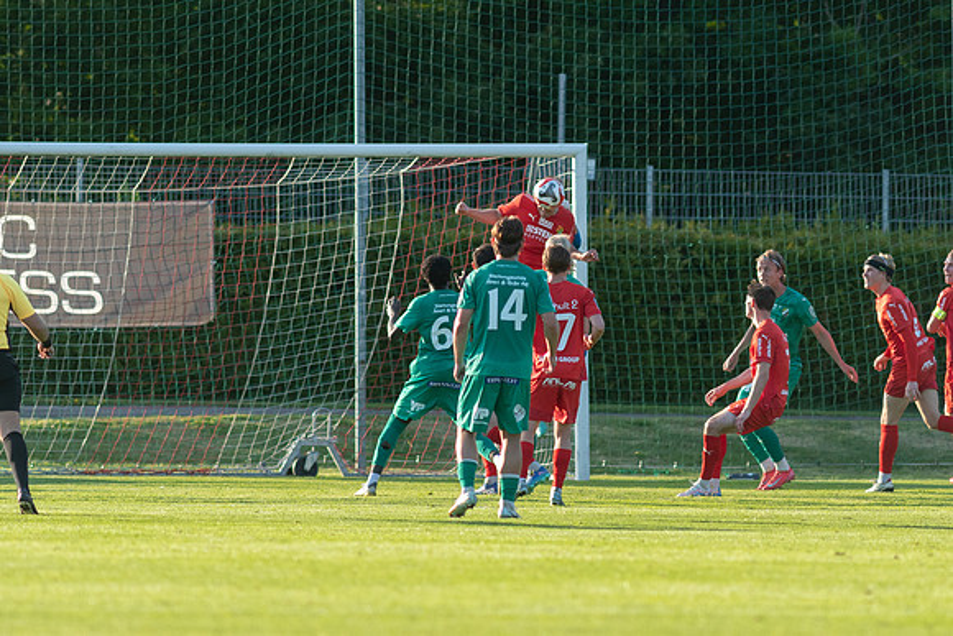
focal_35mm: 600
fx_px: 15886
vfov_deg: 2.3
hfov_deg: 3.4
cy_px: 318
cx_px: 476
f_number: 3.2
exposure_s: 1/2000
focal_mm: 300
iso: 500
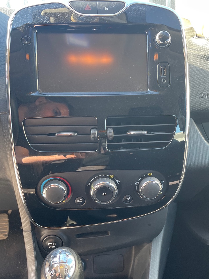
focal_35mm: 37
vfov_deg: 50.0
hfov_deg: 38.5
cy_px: 160
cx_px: 124
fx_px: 298
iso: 100
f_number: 1.6
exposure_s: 1/121
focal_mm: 4.2
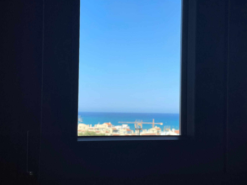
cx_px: 124
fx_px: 457
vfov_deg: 22.9
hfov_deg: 30.3
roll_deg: -0.8
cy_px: 92
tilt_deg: +0.7
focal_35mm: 64
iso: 20
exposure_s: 1/1575
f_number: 2.2
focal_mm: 7.5
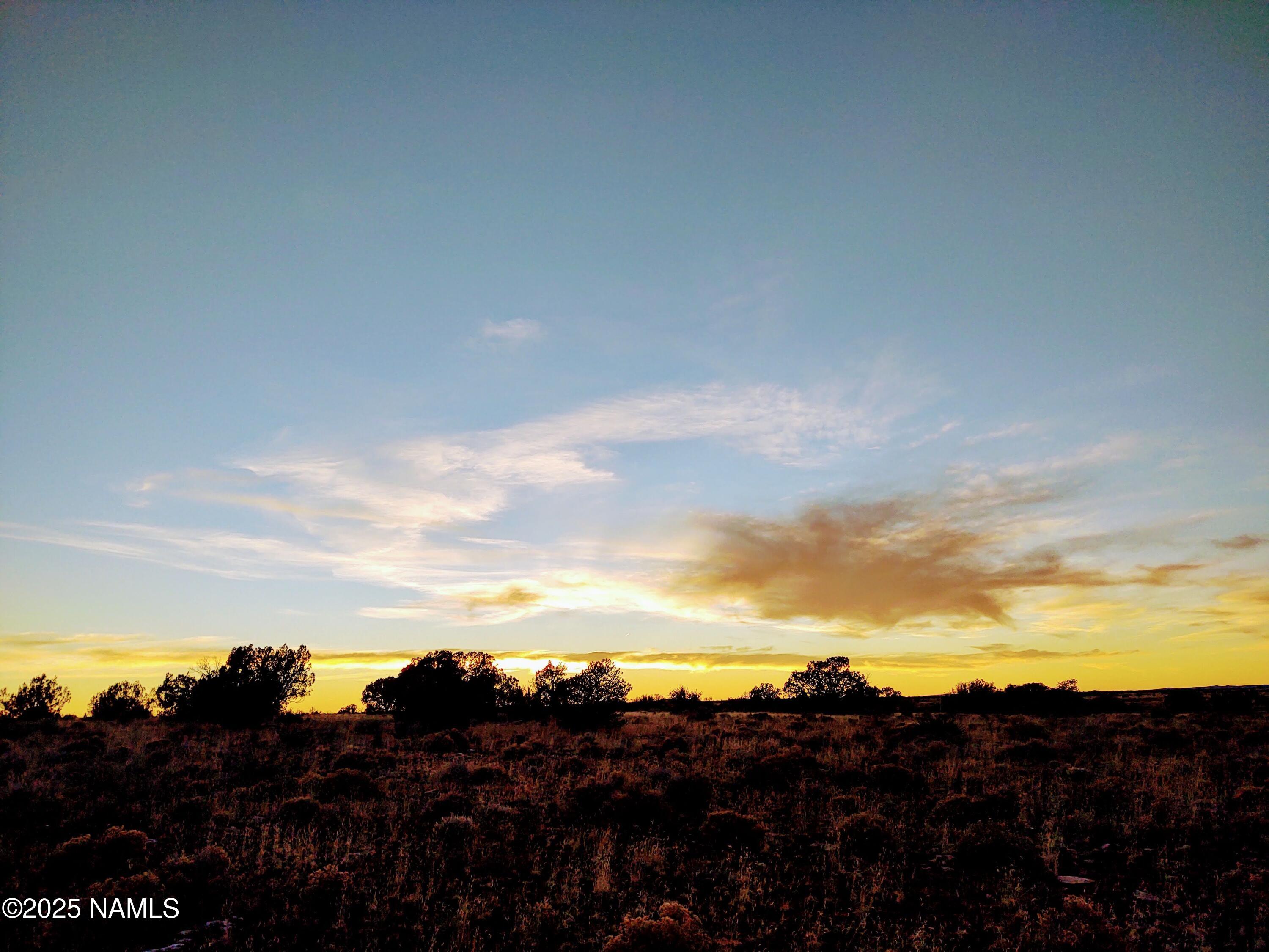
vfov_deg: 51.4
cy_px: 476
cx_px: 634
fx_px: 990
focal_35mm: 27
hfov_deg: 65.3
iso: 100
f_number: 1.7
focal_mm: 4.75
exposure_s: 1/1429
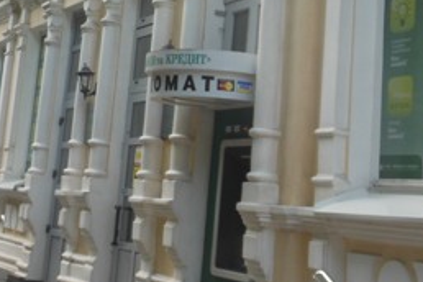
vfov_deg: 15.3
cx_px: 80
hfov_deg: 23.5
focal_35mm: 85
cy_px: -87
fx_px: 999
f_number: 3.5
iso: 80
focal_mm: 6
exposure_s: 1/200
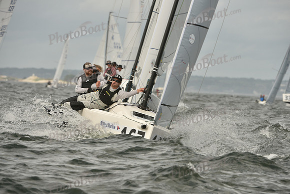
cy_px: 97
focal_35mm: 330
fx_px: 2659
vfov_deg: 4.2
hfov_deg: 6.2
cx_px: 145
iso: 320
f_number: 7.1
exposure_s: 1/1250
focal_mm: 330
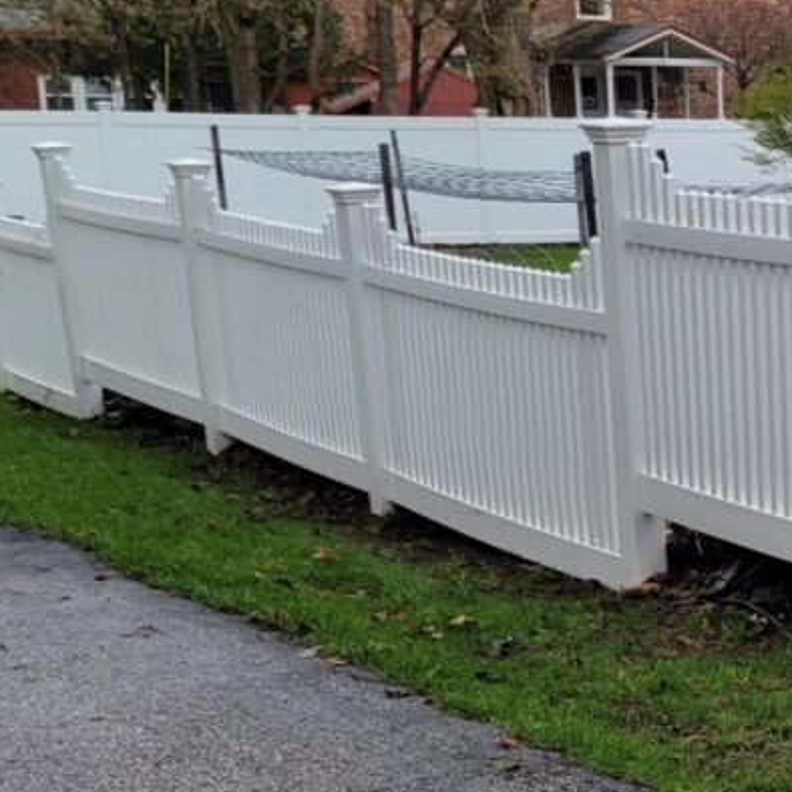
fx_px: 2174
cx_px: 1156
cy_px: 589
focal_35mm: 84
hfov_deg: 18.5
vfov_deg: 20.5
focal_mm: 5.4
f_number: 1.8
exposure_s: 1/588
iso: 40
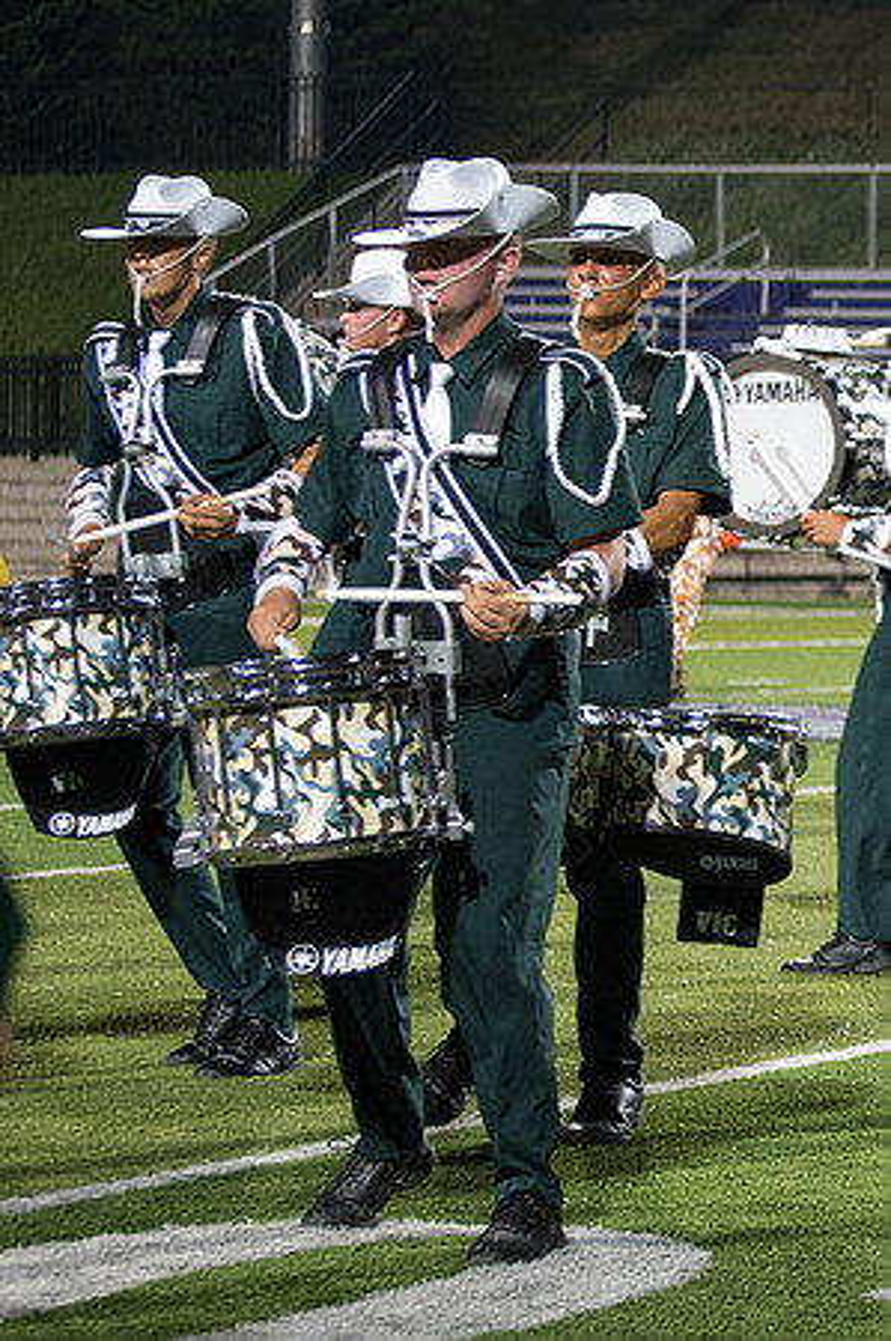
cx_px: 1552
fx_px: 7168
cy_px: 607
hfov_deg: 6.9
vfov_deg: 10.7
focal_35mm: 193
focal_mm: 82
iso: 1800
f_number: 4.5
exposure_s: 1/160
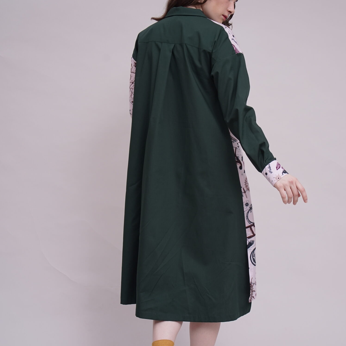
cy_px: 164
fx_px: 577
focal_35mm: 51
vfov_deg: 33.4
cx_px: 186
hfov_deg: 33.4
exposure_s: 1/100
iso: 400
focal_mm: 35
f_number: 6.3
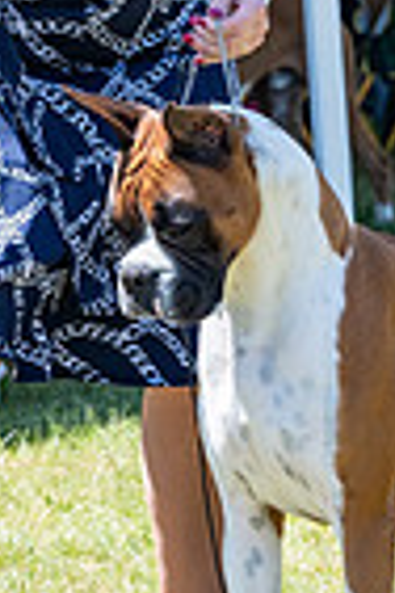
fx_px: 4723
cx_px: 273
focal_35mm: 287
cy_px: 105
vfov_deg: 7.2
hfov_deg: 4.8
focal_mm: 90
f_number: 7.1
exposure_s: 1/1600
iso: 1600
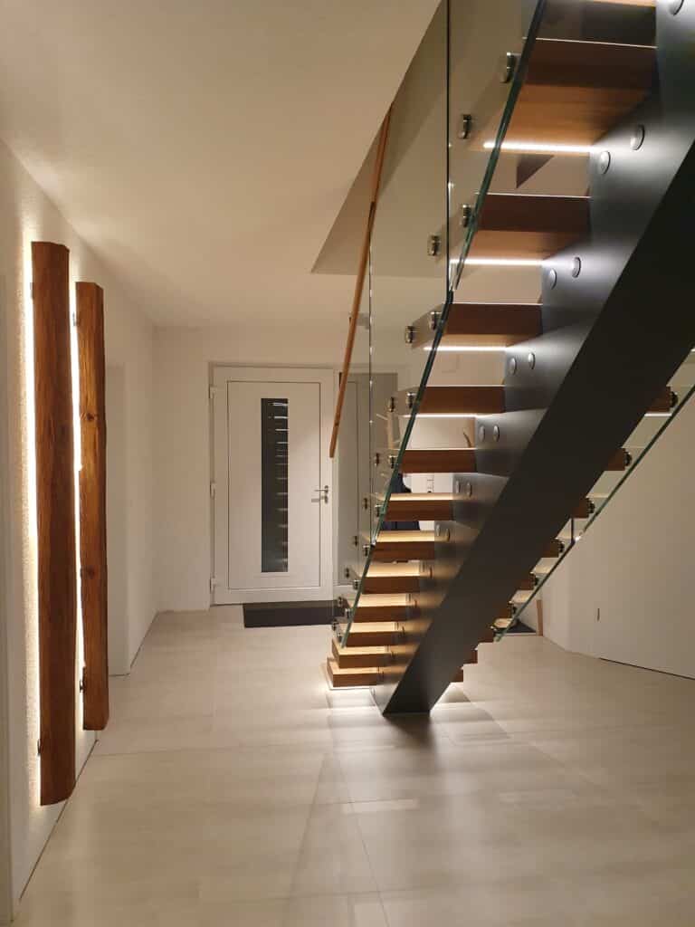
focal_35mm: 26
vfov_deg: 67.3
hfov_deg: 53.1
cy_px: 464
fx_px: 696
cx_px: 348
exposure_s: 1/50
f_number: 2.4
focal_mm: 4.32
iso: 500
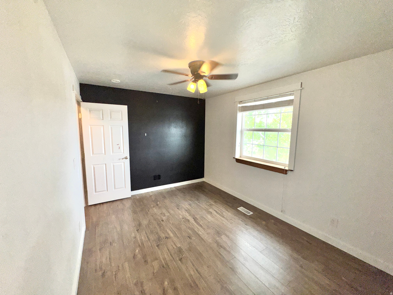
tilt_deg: -7.0
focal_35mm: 14
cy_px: 148
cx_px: 196
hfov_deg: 102.1
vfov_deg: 85.7
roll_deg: -0.8
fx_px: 159
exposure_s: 1/122
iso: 32
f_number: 2.2
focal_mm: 2.22
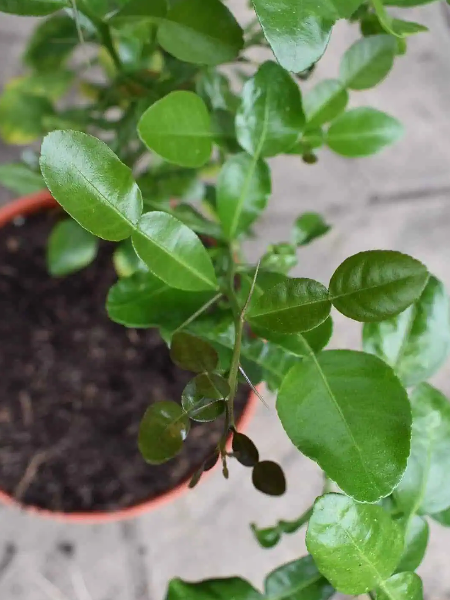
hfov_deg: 42.9
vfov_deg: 55.4
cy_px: 302
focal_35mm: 33
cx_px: 224
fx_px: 572
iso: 400
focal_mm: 20
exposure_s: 1/200
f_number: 7.1
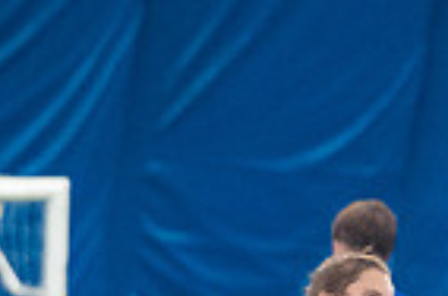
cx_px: 286
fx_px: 21083
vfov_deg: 0.8
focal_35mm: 1698
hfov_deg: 1.2
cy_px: 480
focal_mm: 200
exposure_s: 1/320
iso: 4000
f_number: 2.8
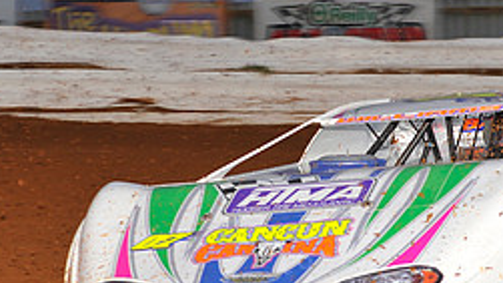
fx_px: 2773
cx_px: 327
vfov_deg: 5.8
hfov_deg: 10.4
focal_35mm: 208
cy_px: 189
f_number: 5.6
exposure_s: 1/250
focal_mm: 86
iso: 500
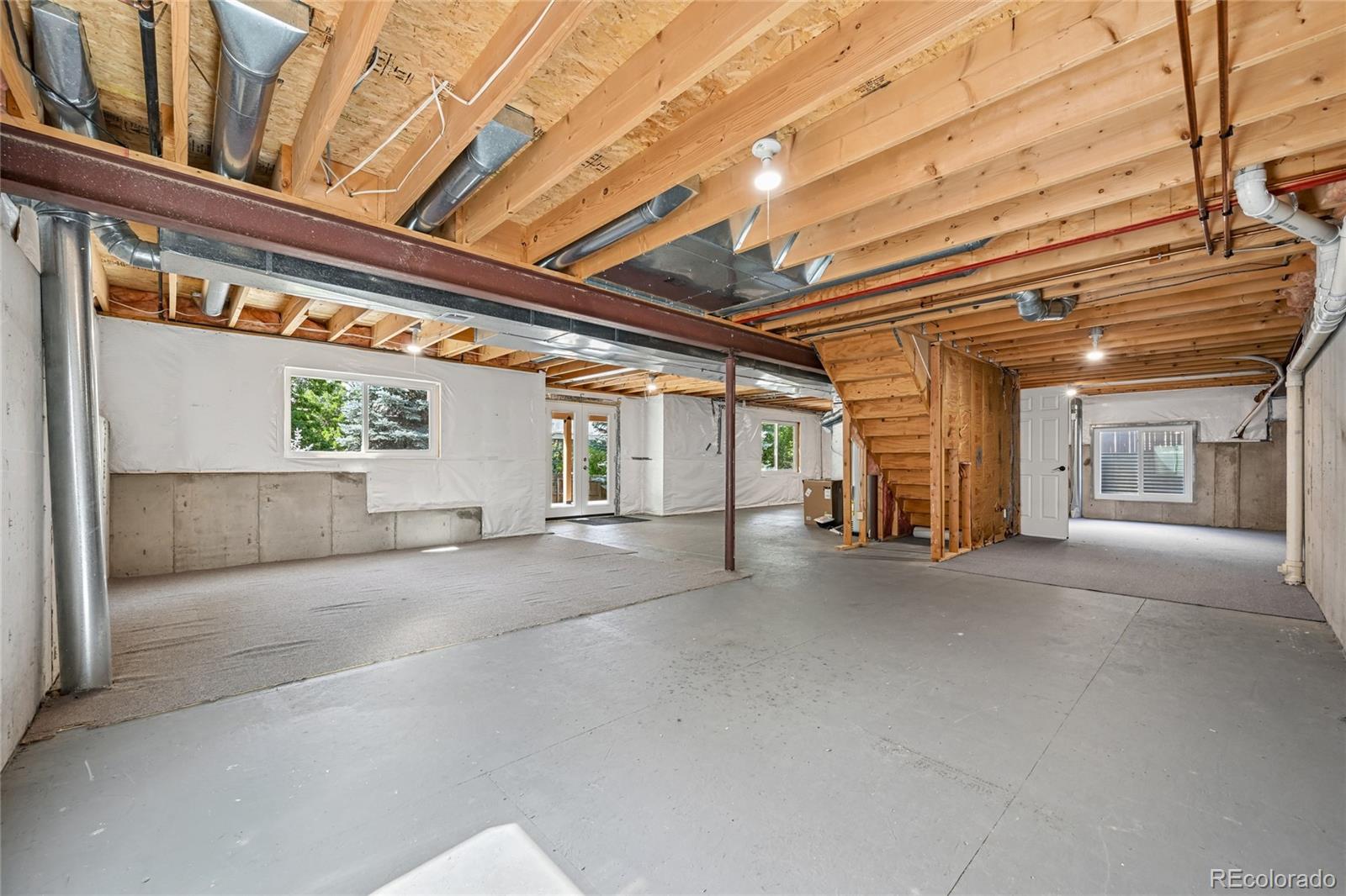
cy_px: 448
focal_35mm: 14
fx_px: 523
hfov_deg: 104.3
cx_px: 673
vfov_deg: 81.2
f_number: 10
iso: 400
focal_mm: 14
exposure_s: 1/13
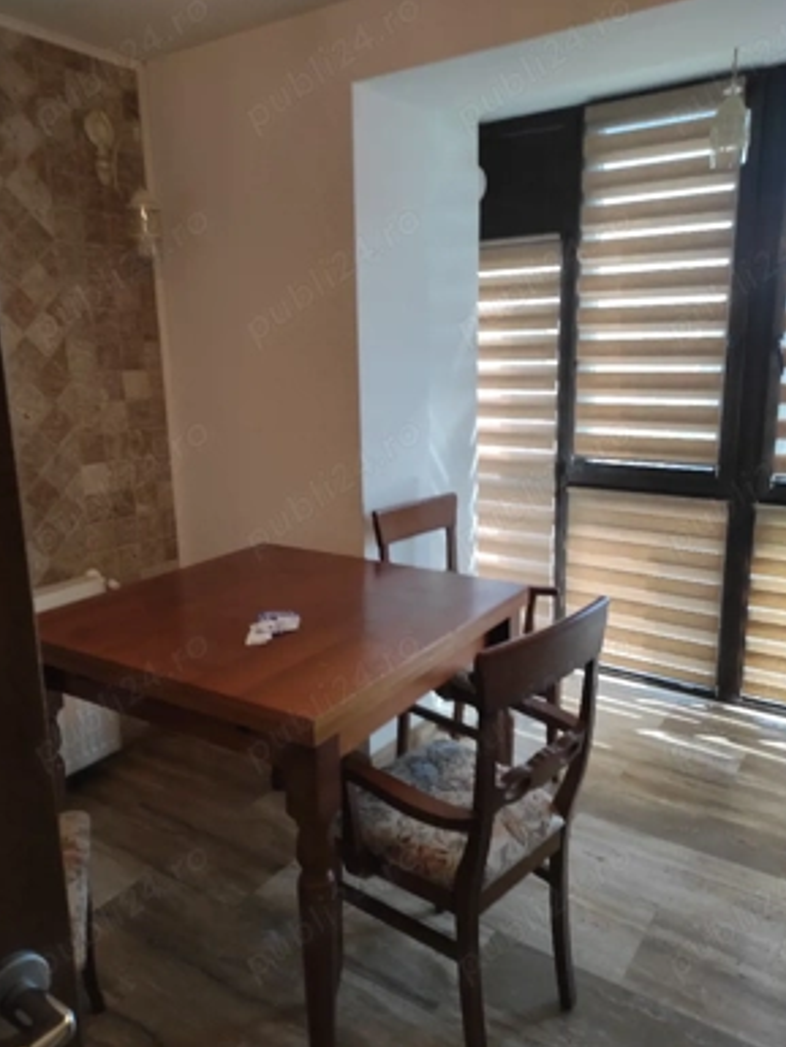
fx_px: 787
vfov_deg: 67.3
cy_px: 521
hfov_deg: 53.1
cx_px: 386
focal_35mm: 26
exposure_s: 1/50
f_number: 1.89
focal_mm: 5.43
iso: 125
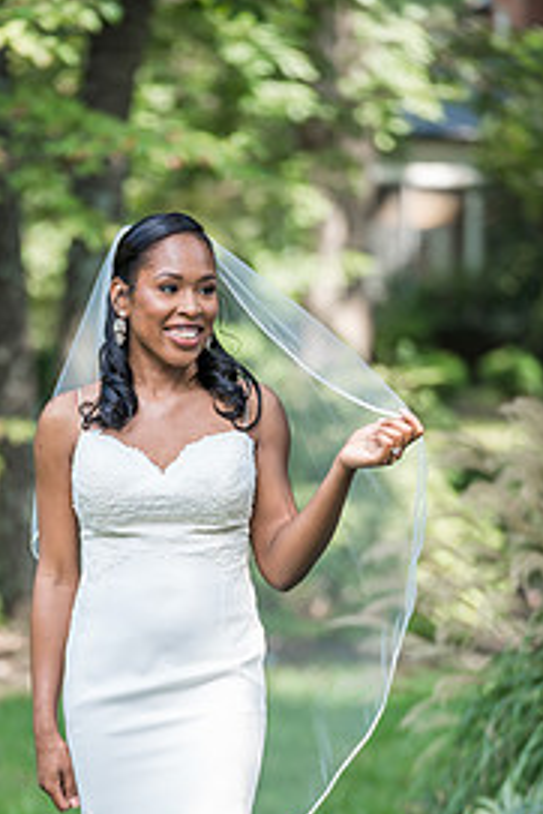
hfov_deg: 7.0
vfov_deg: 10.5
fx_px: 4429
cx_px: 159
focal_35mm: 196
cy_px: 640
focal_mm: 118
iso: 100
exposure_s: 1/200
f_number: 2.8
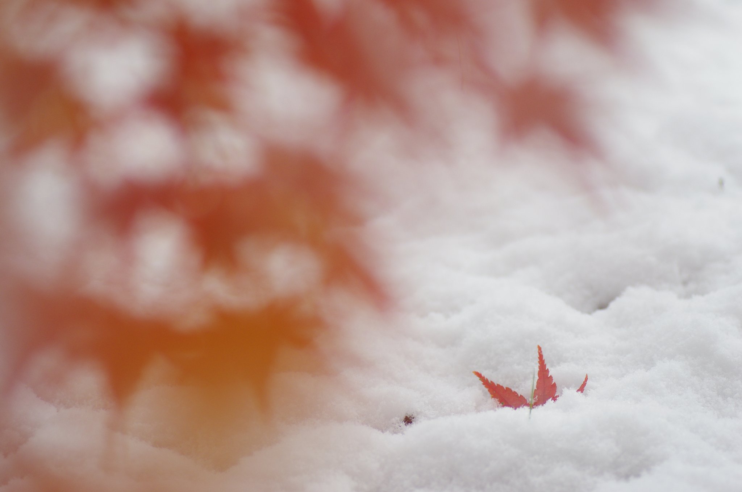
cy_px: 246
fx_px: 2776
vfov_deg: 10.1
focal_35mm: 135
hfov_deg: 15.2
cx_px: 371
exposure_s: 1/160
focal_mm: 90
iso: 400
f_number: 2.8
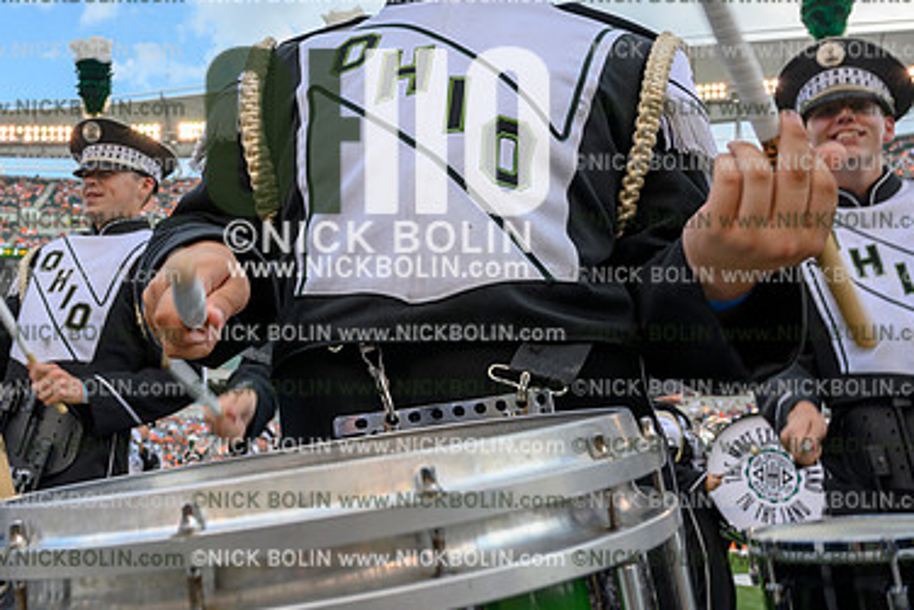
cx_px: 377
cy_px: 164
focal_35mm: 37
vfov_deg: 35.3
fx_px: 940
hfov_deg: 51.6
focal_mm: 24
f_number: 7.1
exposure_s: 1/100
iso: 80
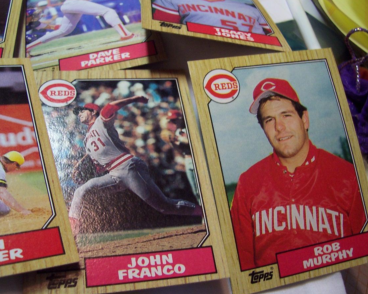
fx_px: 425
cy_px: 147
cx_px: 191
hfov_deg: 46.8
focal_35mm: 39
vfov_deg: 38.2
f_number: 2.8
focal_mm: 5.6
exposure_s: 1/30
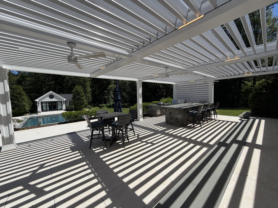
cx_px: 139
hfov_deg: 102.1
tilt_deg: -4.1
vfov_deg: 85.7
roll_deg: +1.4
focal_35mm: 14
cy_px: 104
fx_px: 112
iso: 20
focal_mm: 2.22
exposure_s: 1/1167
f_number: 2.2
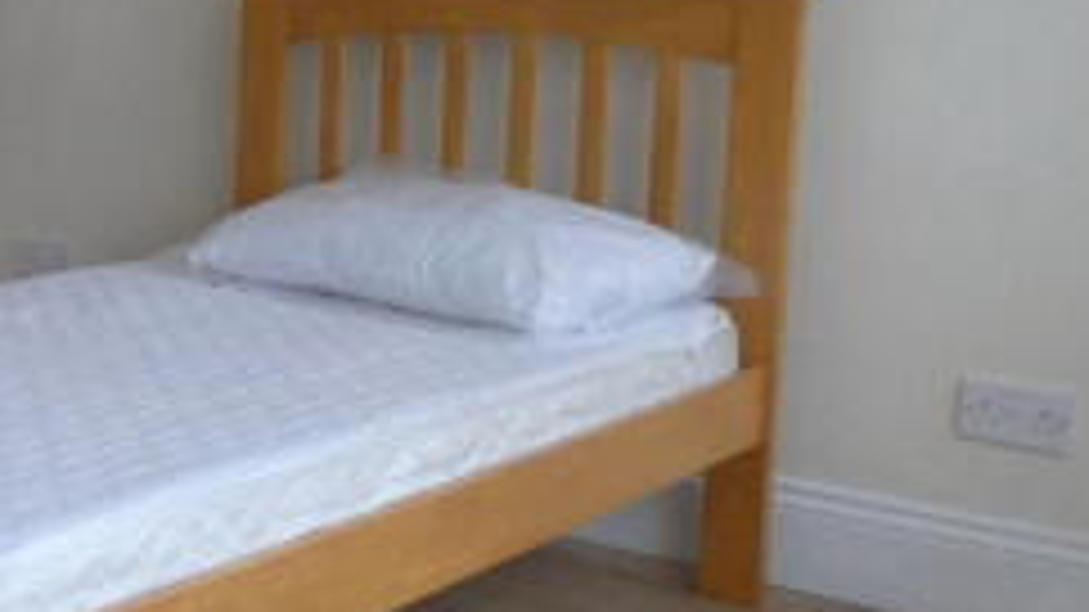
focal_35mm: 63
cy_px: 200
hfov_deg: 29.7
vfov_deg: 19.0
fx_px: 1819
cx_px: -133
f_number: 3.3
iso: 500
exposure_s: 1/60
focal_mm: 4.3
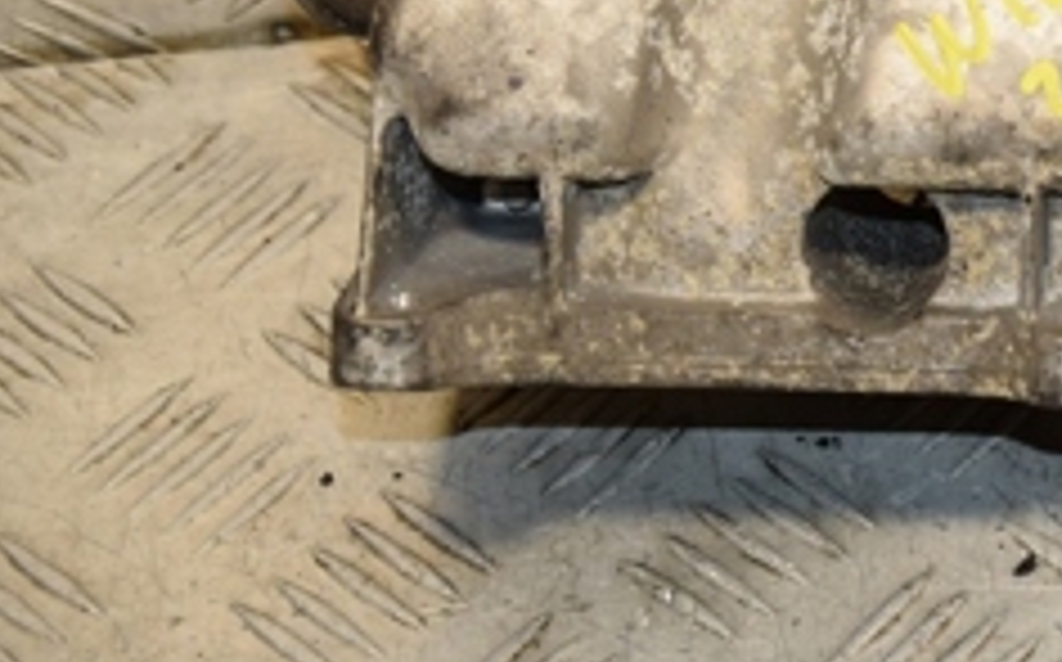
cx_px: 1426
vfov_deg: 7.8
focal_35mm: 166
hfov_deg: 12.2
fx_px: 4800
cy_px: -81
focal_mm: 40
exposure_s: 1/200
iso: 800
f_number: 5.6
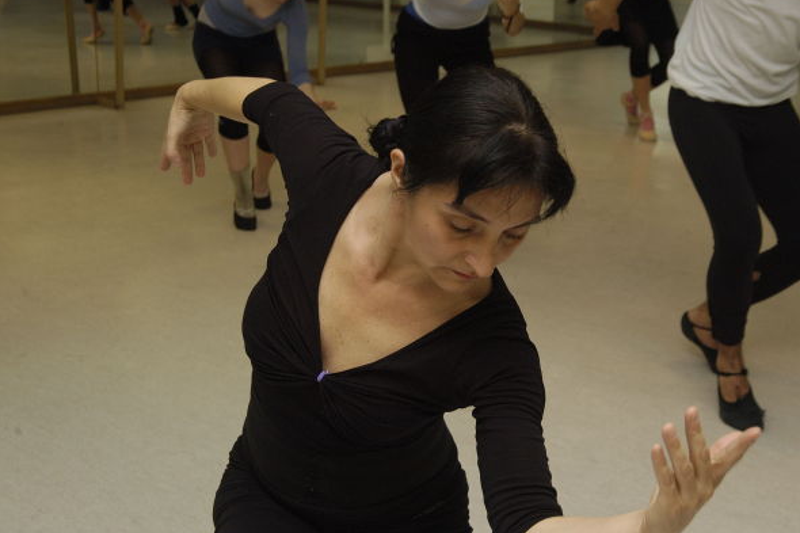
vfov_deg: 22.2
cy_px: 264
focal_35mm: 61
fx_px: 1355
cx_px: 405
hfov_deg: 32.9
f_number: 6.3
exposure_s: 1/60
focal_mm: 40
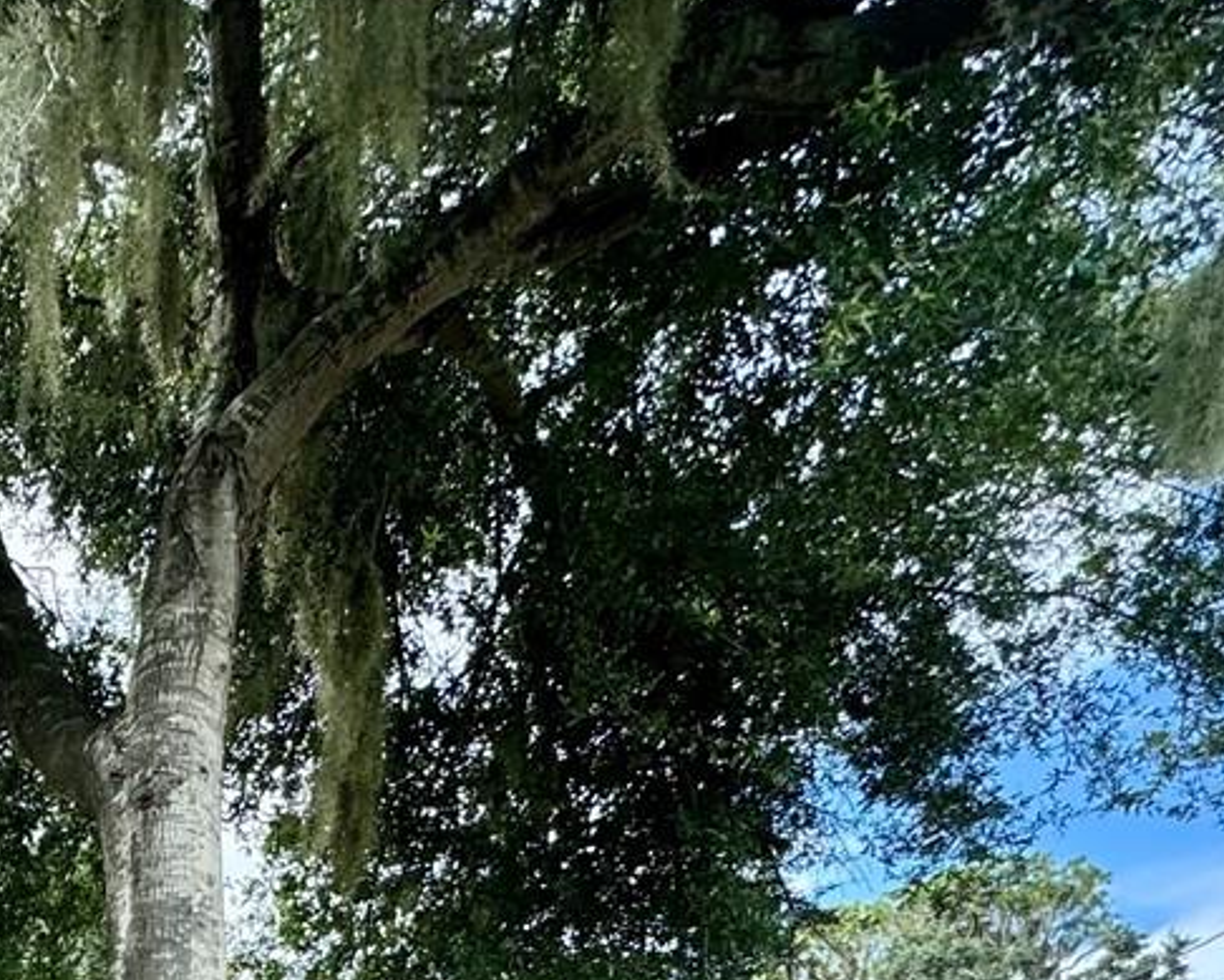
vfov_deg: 25.7
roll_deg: +0.6
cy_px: 1436
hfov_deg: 31.4
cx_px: -380
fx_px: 1630
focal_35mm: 45
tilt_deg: +0.0
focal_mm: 2.22
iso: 40
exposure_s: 1/641
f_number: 2.2
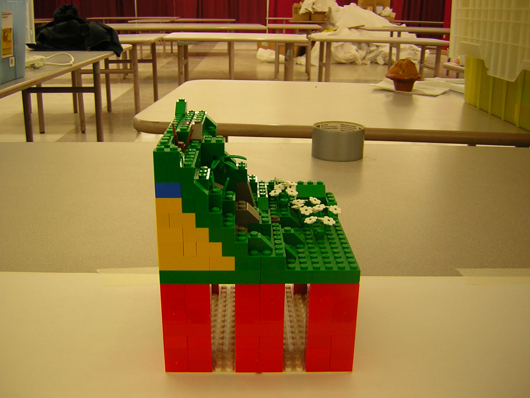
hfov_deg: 51.4
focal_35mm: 36
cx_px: 265
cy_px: 199
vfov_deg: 39.7
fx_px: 551
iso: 50
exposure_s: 1/7.3
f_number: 2.6
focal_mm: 4.7
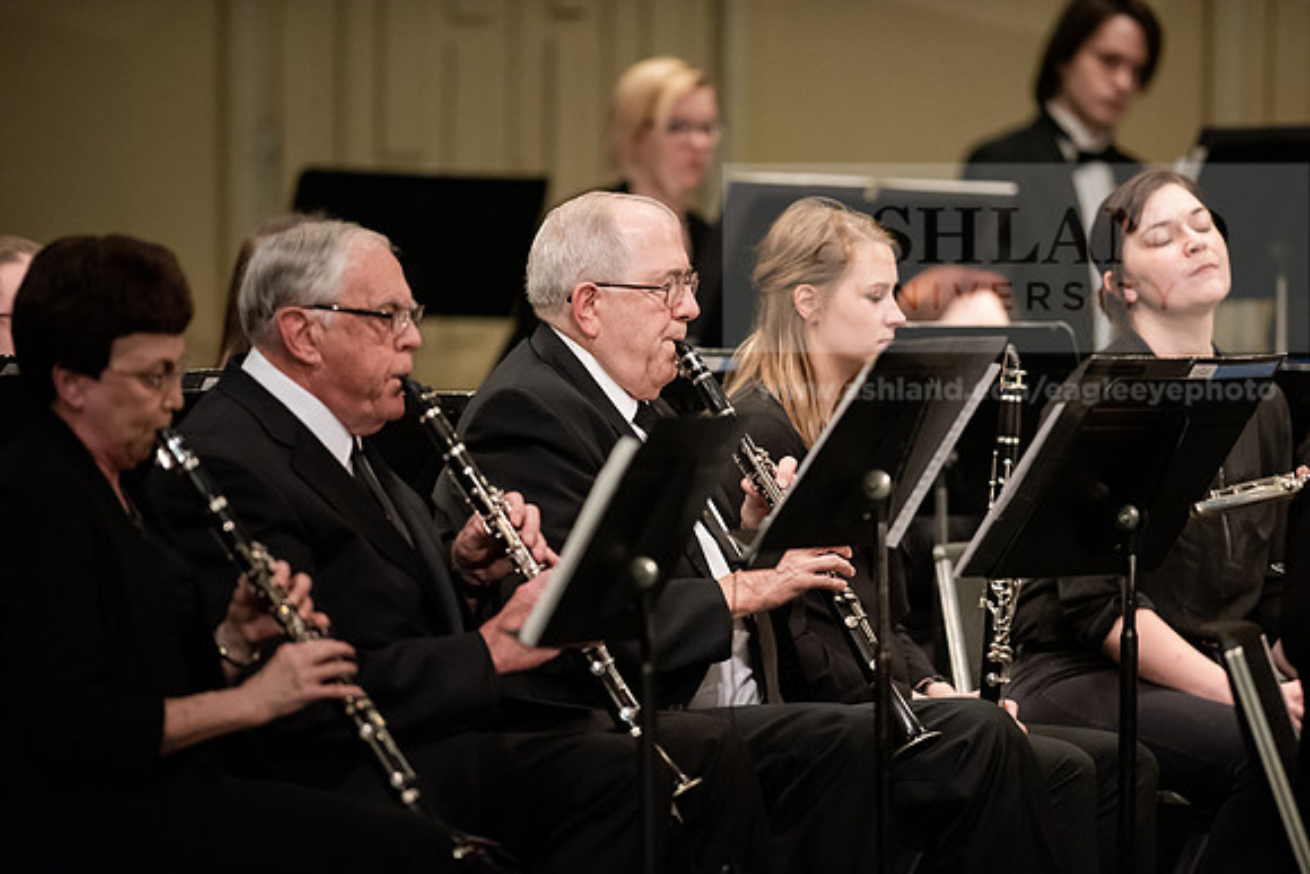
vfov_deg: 4.6
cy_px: 437
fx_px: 10919
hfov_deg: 6.9
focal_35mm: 300
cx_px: 655
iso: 4000
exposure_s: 1/320
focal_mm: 300
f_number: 2.8
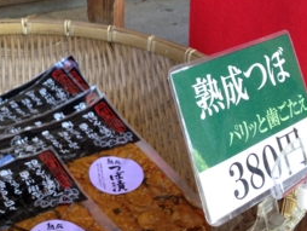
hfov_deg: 30.2
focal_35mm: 62
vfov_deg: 23.5
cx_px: 51
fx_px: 550
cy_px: 168
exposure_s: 1/40
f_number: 2.4
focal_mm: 4.28
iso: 64
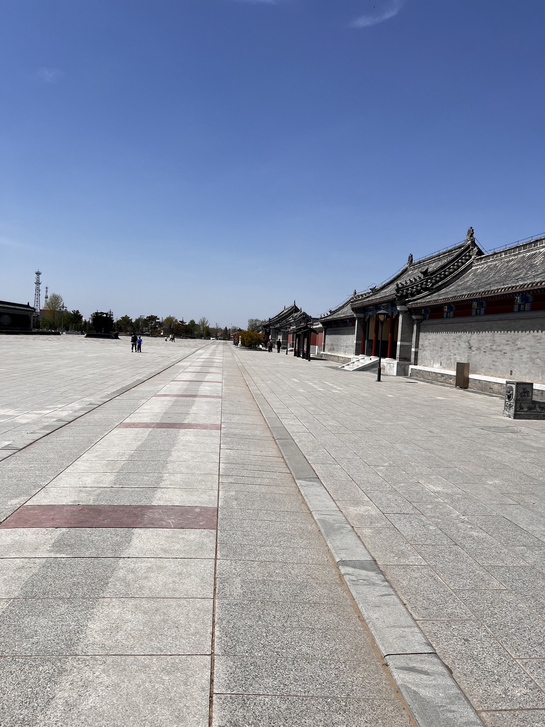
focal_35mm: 26
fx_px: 546
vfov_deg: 67.3
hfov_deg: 53.1
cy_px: 364
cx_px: 272
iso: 50
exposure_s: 1/5882
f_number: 1.5
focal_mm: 5.7
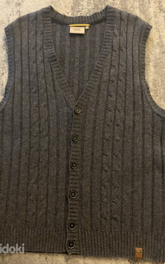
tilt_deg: -79.0
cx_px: 72
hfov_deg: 44.5
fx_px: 201
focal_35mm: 28
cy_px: 133
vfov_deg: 66.4
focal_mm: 4.25
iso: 800
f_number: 1.8
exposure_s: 1/25
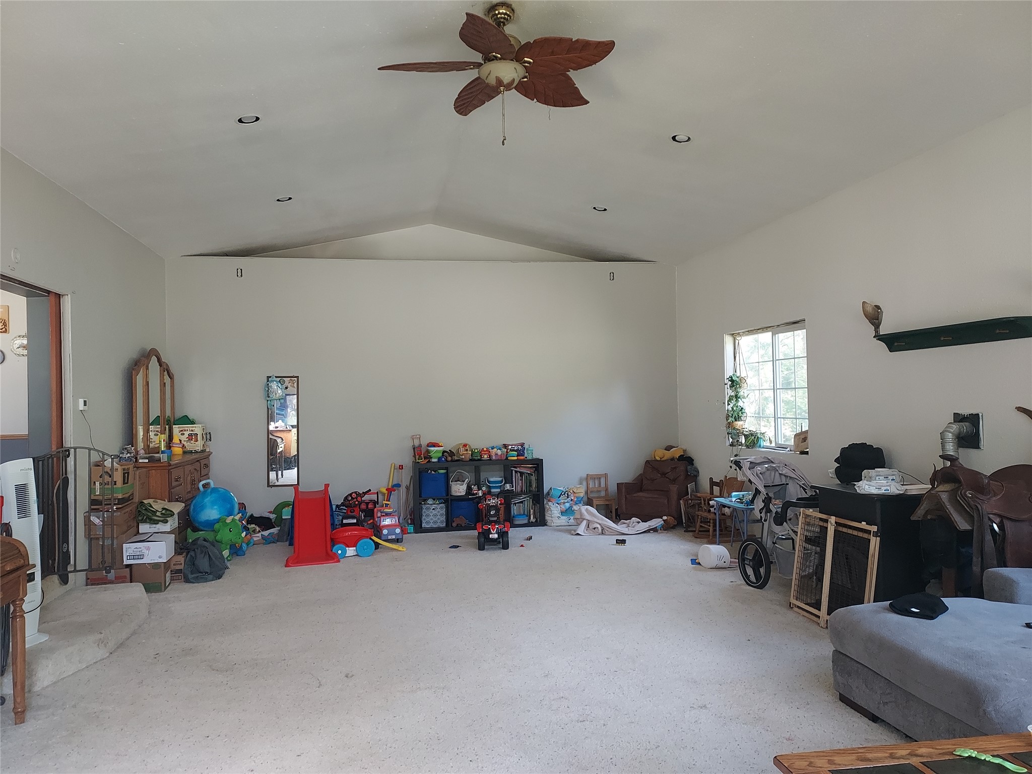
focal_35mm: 24
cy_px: 387
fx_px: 716
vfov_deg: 56.8
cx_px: 516
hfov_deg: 71.6
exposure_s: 1/60
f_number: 1.8
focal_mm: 4.6
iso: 320
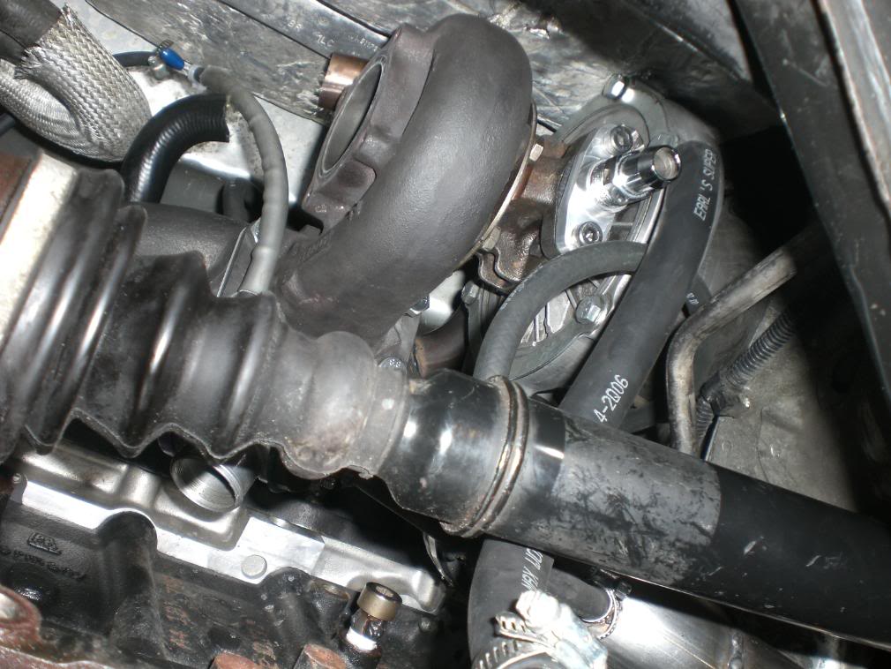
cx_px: 446
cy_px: 334
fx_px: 978
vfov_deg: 37.7
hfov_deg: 49.0
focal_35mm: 38
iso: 50
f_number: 3.1
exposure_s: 1/60
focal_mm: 6.3
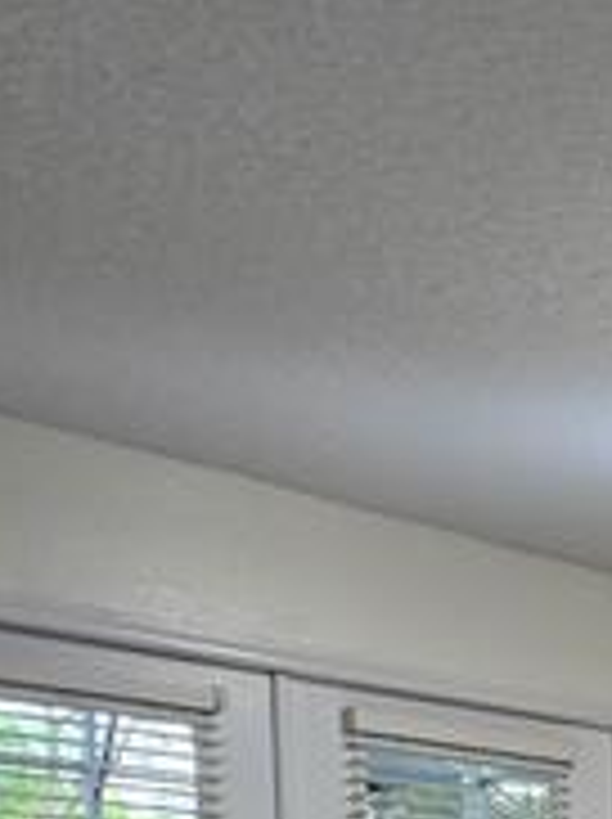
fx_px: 1300
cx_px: 1138
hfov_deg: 19.2
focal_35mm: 55
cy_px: 1215
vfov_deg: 26.1
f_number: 2.2
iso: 400
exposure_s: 1/60
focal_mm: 2.2
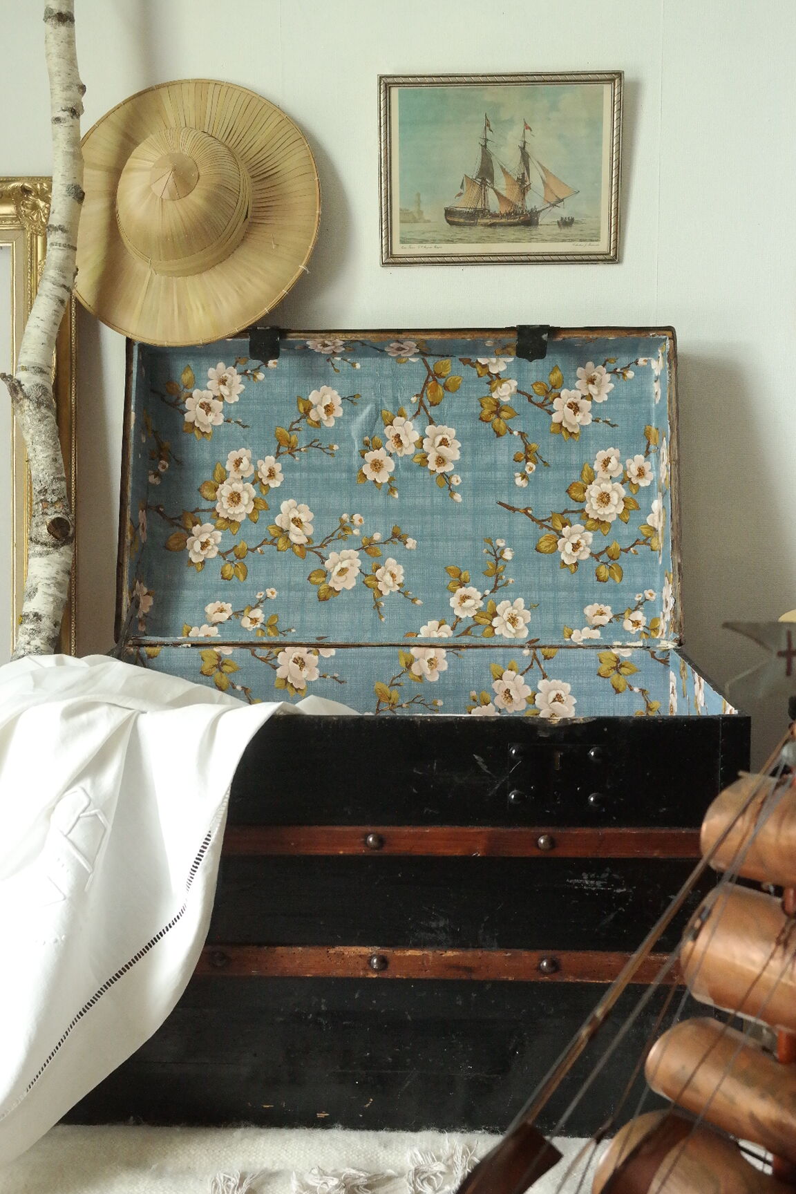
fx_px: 1327
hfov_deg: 33.4
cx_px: 398
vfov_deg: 48.5
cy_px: 597
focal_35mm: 40
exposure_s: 1/30
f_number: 5.6
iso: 3200
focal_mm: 26
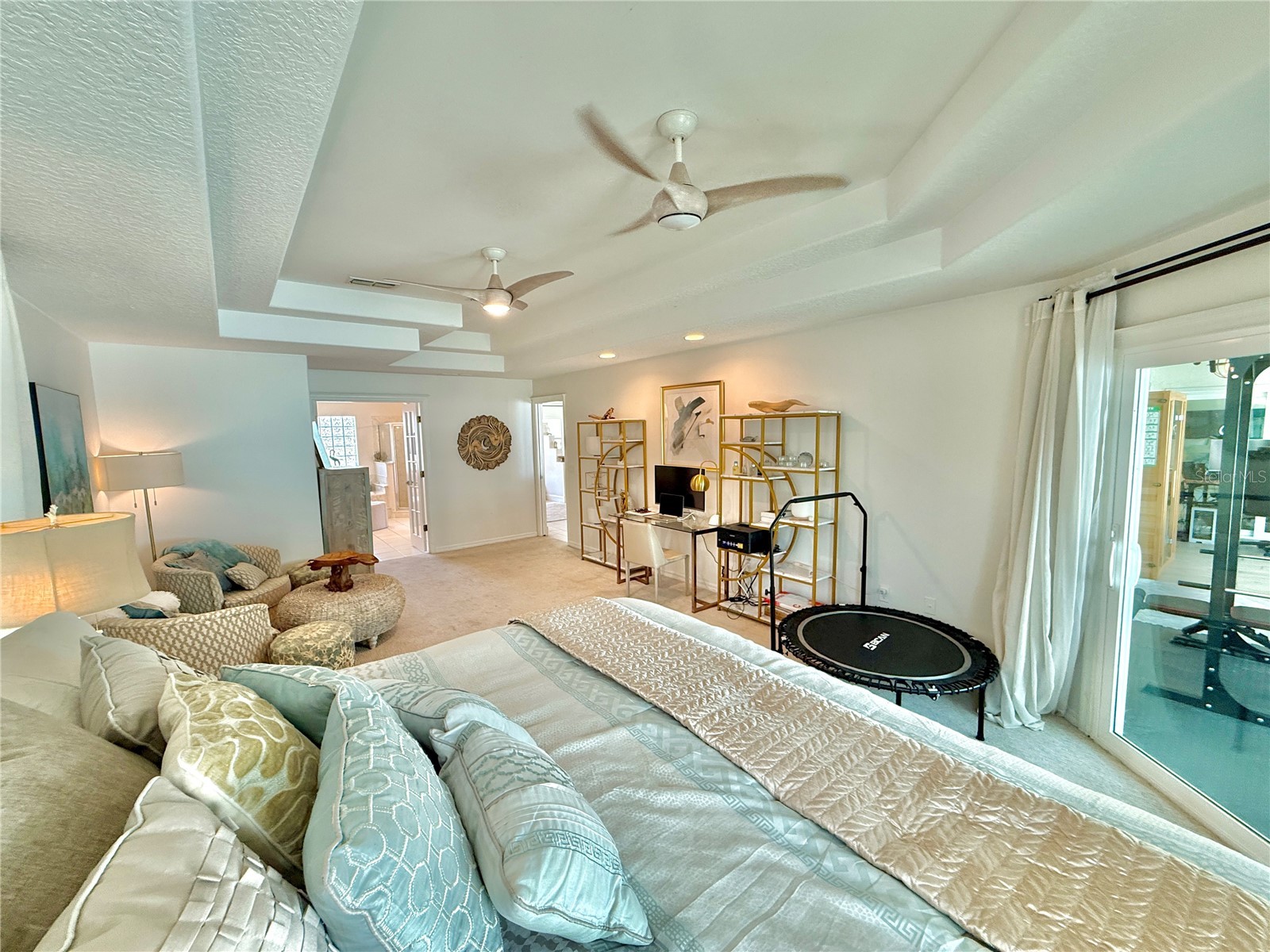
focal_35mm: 14
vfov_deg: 85.7
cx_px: 635
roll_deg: +0.6
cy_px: 476
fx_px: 514
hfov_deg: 102.1
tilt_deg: -4.0
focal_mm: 2.22
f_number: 2.2
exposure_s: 1/120
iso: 160
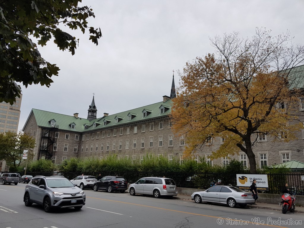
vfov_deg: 53.1
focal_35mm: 26
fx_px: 228
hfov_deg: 67.3
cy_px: 114
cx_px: 152
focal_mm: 4.2
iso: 40
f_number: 1.7
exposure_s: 1/630
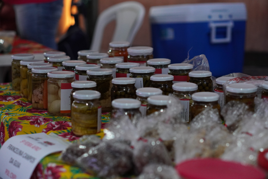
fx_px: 558
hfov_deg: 27.0
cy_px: 90
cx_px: 134
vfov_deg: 18.2
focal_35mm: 75
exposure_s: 1/160
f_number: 2
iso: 1600
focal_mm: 50
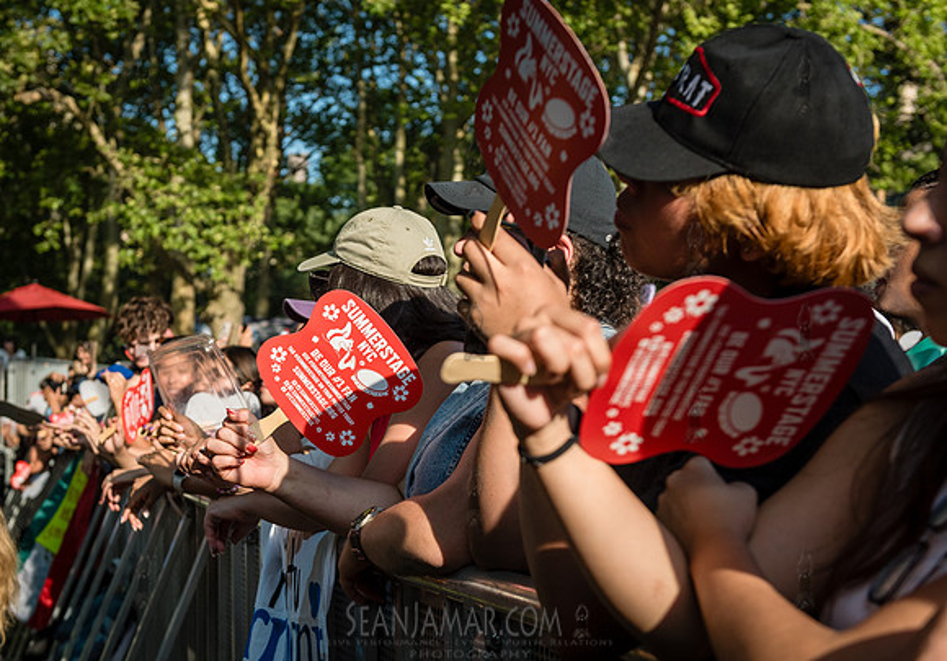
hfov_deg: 33.7
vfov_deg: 24.0
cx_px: 363
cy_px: 365
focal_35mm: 58
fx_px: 1557
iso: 500
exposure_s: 1/2000
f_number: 4
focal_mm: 48
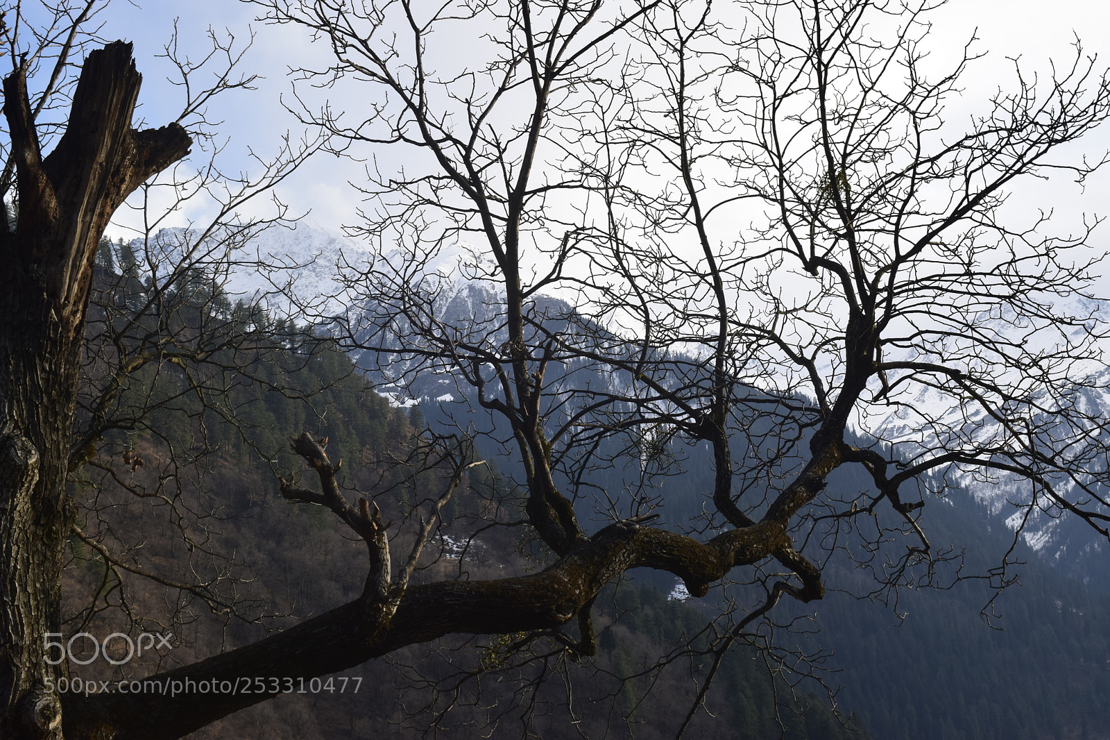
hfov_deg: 38.9
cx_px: 555
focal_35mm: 51
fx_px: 1572
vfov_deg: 26.5
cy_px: 370
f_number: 11
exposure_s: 1/320
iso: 400
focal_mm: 34
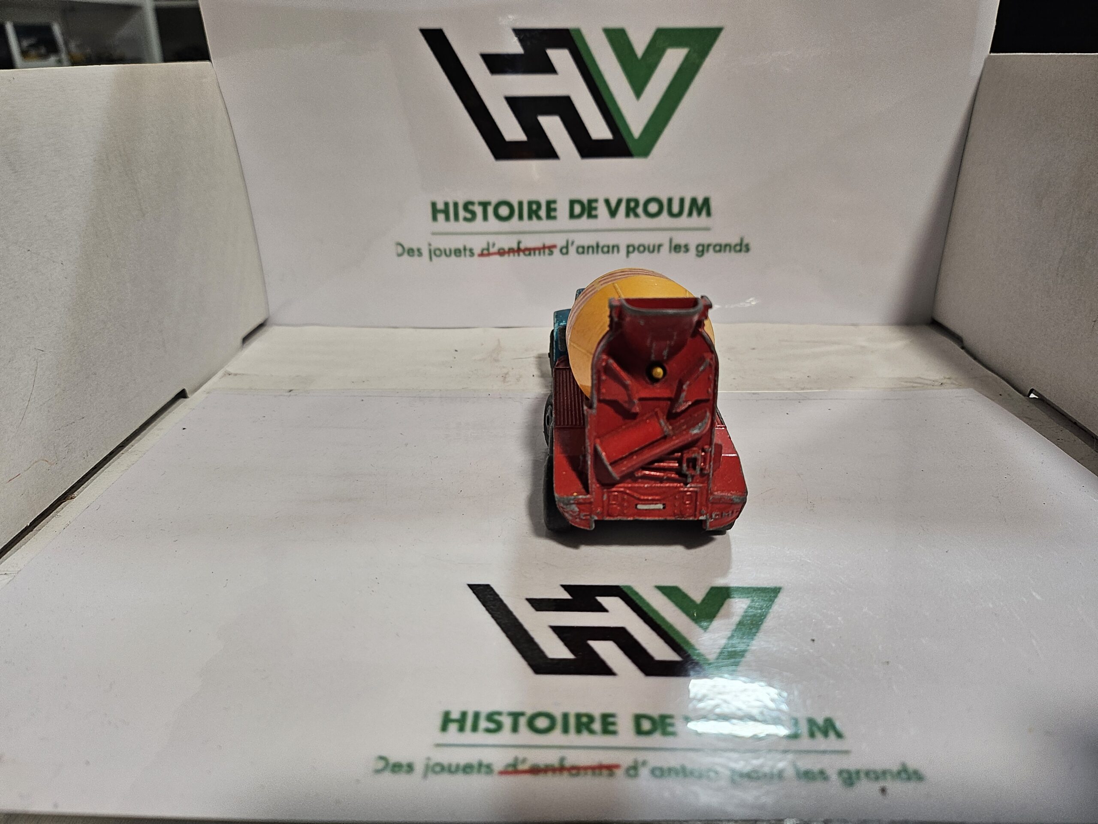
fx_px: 761
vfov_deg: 56.8
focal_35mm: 24
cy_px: 412
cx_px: 549
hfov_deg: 71.6
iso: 100
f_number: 1.8
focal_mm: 5
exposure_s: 1/100
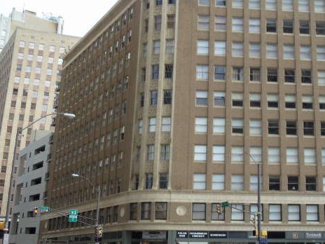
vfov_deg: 21.3
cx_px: 210
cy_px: 119
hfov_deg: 28.0
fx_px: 648
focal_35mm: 69
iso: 100
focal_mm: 6.81
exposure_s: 1/400
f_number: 3.7
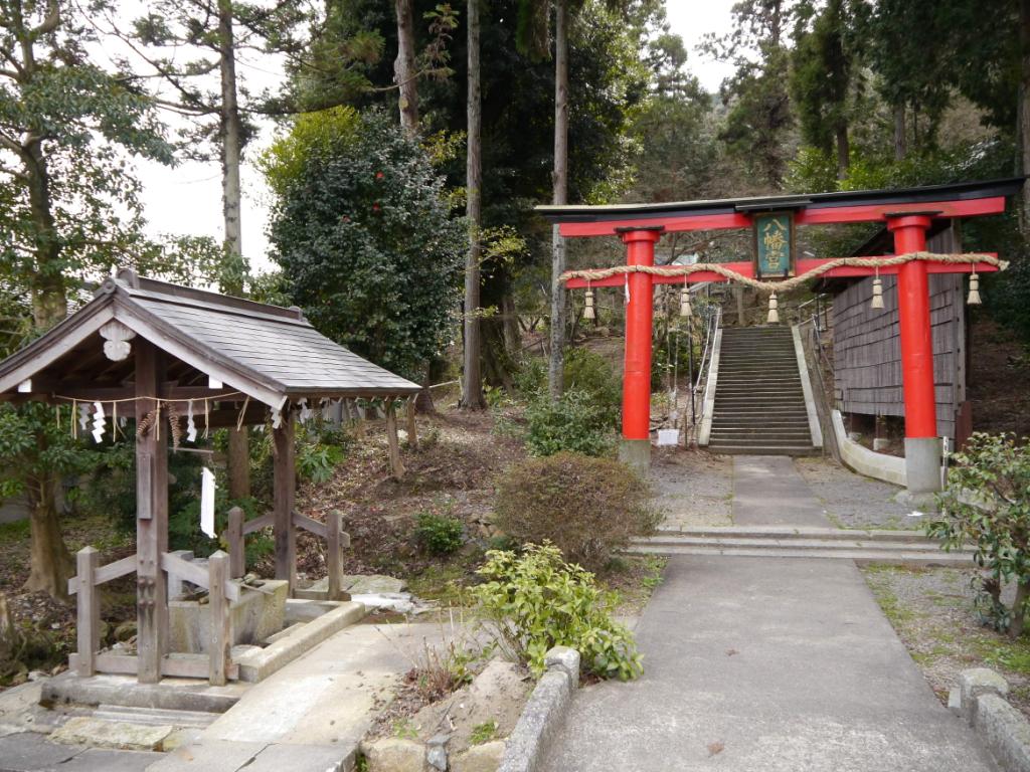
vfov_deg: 49.7
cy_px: 386
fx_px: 833
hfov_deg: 63.4
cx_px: 515
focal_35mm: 28
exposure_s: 1/500
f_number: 4
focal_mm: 14
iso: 400
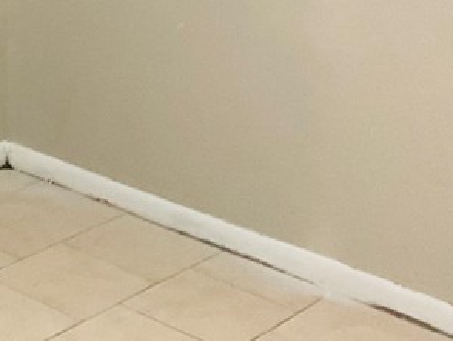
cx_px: -205
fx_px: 1323
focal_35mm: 101
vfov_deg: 13.5
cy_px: -227
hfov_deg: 17.6
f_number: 1.8
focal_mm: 3
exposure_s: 1/60
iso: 250
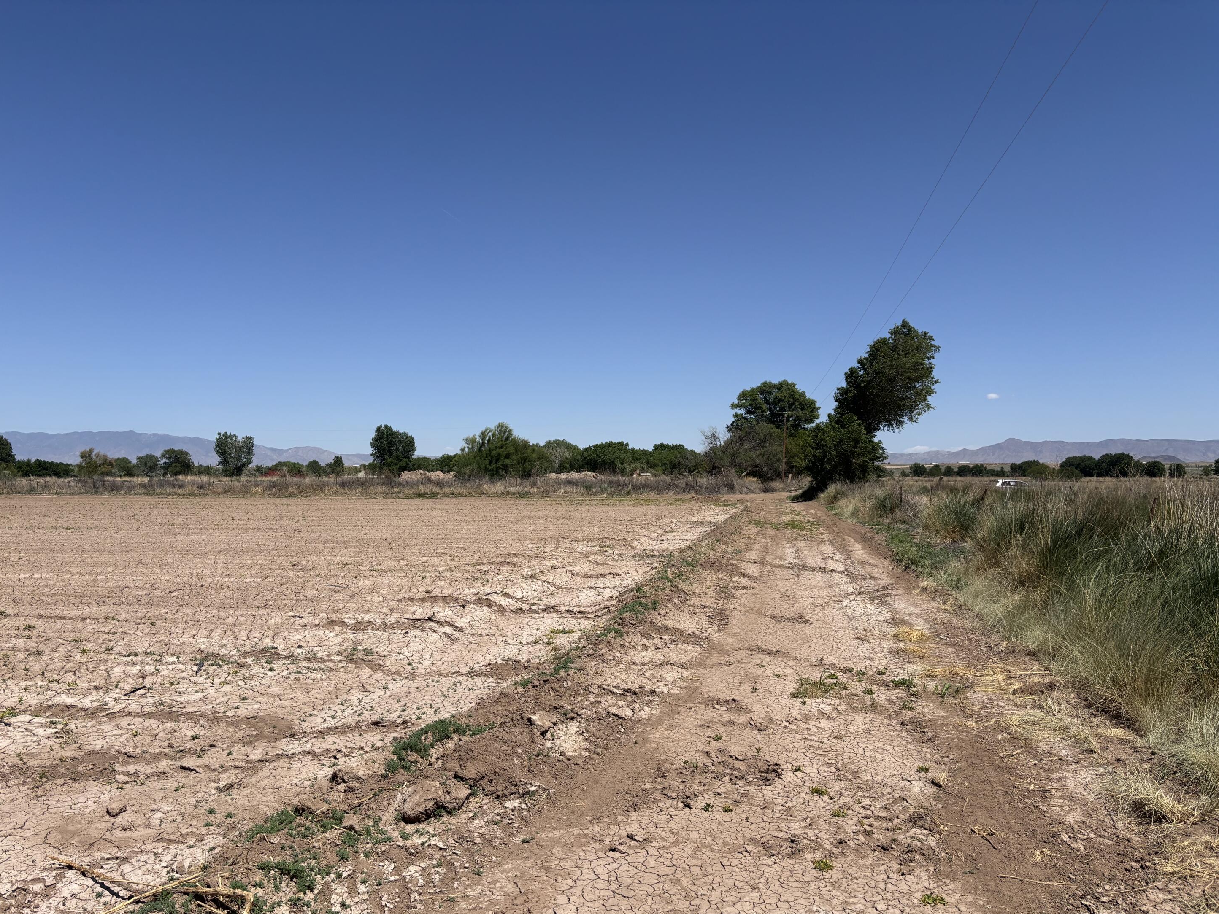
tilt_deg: +0.8
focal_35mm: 27
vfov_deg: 51.3
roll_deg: -0.7
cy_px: 474
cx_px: 591
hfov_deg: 65.3
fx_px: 951
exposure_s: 1/5618
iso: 50
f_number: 1.6
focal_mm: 5.96
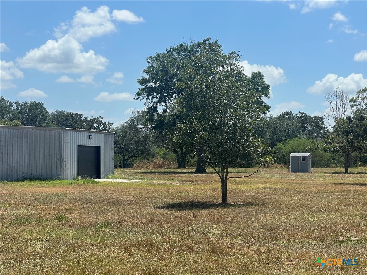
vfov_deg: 19.1
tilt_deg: +1.7
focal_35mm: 77
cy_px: 138
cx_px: 184
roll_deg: -1.0
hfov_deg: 25.3
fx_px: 816
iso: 32
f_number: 2.8
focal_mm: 9
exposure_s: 1/1130
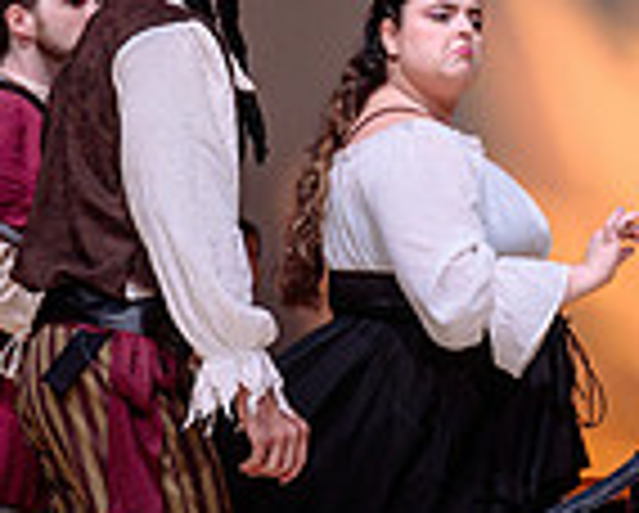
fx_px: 4318
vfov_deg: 6.8
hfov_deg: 8.5
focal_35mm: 228
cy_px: 338
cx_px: 338
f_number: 2.8
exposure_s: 1/320
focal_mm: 53
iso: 800
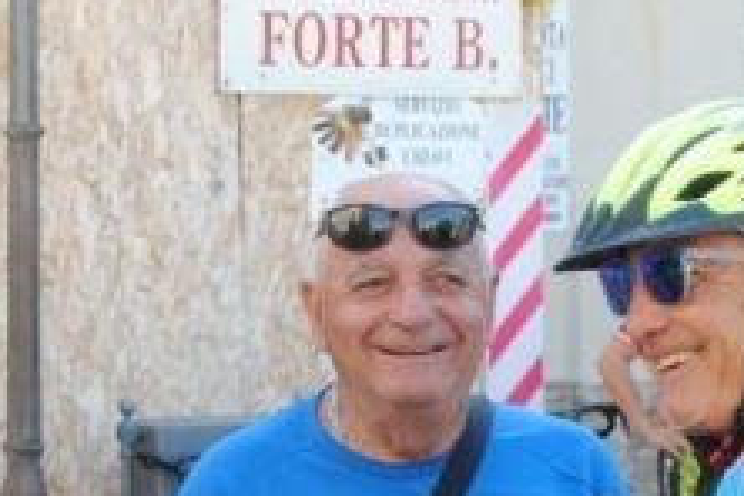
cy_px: 652
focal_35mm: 168
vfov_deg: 8.1
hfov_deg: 12.2
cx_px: 523
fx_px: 3468
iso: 400
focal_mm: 31
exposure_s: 1/160
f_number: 6.3
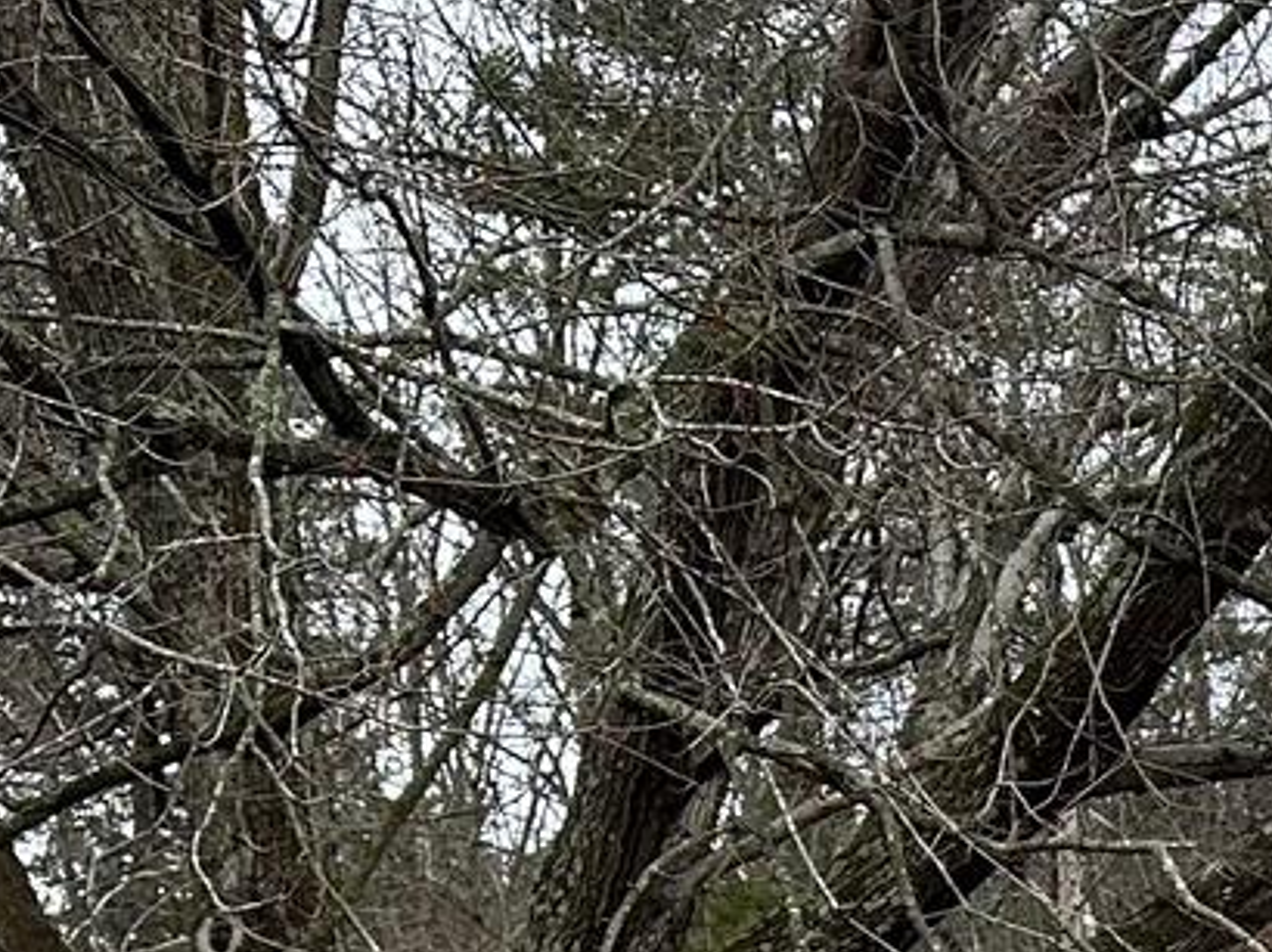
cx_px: 2513
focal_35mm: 120
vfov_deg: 11.2
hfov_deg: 14.0
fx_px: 4407
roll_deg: +0.2
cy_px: 1920
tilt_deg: -4.4
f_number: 1.78
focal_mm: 6.86
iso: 100
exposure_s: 1/121
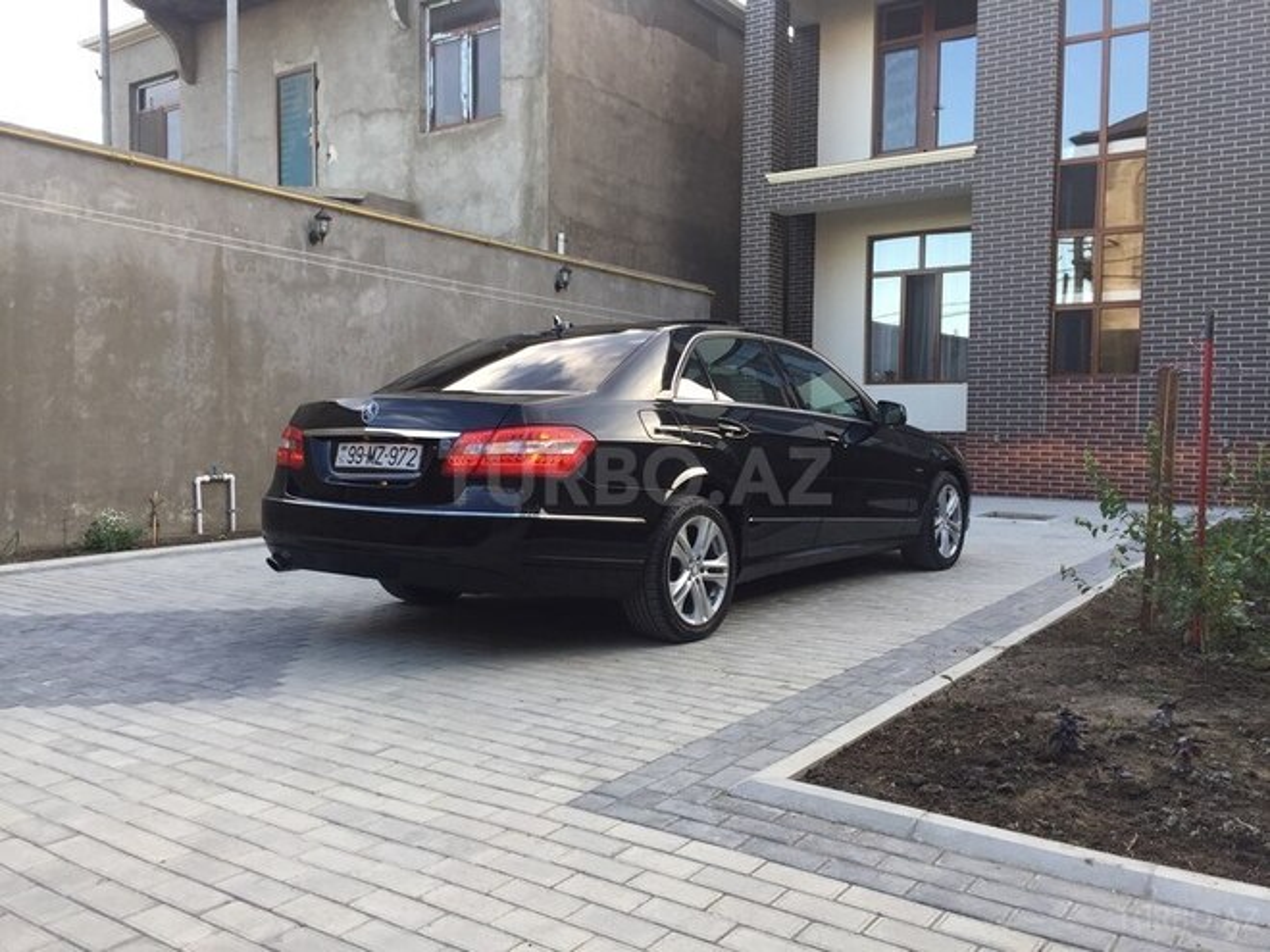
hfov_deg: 61.7
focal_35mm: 29
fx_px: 1064
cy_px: 476
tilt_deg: -2.8
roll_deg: -1.4
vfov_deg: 48.2
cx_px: 635
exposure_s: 1/100
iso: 40
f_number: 2.2
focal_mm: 4.15
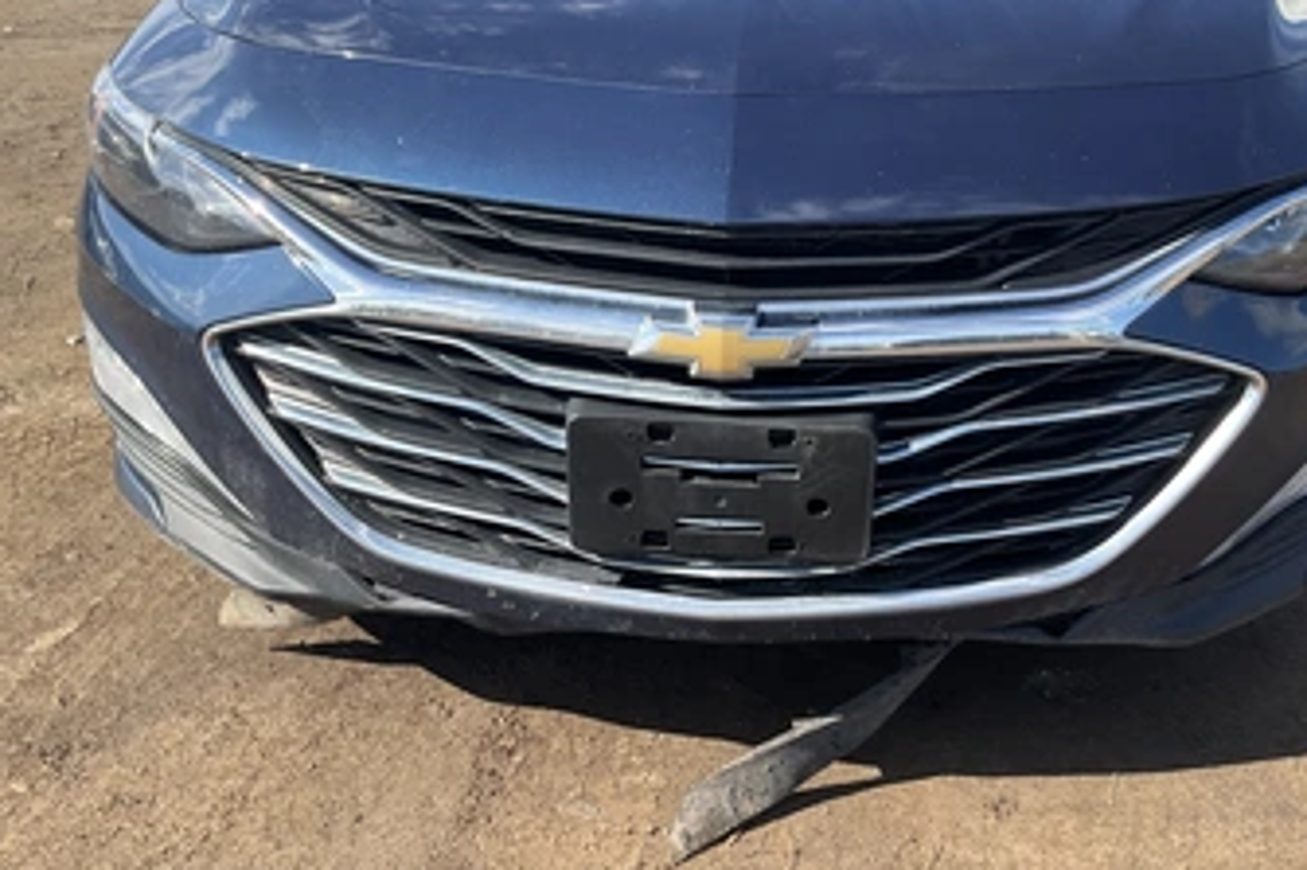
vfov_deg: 36.8
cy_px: 386
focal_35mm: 36
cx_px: 737
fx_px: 1306
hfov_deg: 53.0
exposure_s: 1/666
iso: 25
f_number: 1.8
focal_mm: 3
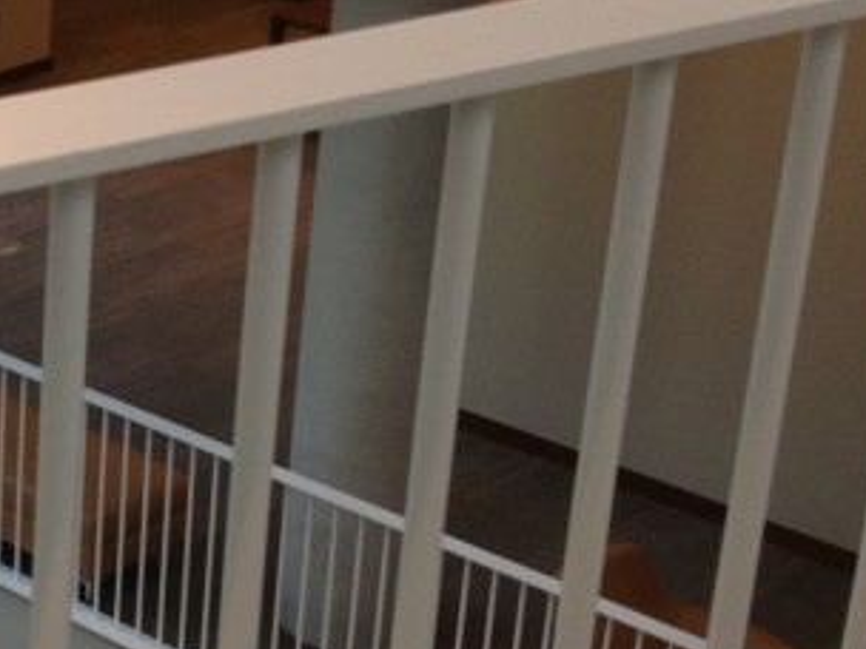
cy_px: 453
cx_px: -325
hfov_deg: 15.7
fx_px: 2952
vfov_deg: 12.5
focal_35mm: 118
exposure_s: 1/60
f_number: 2.4
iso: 64
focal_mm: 4.28
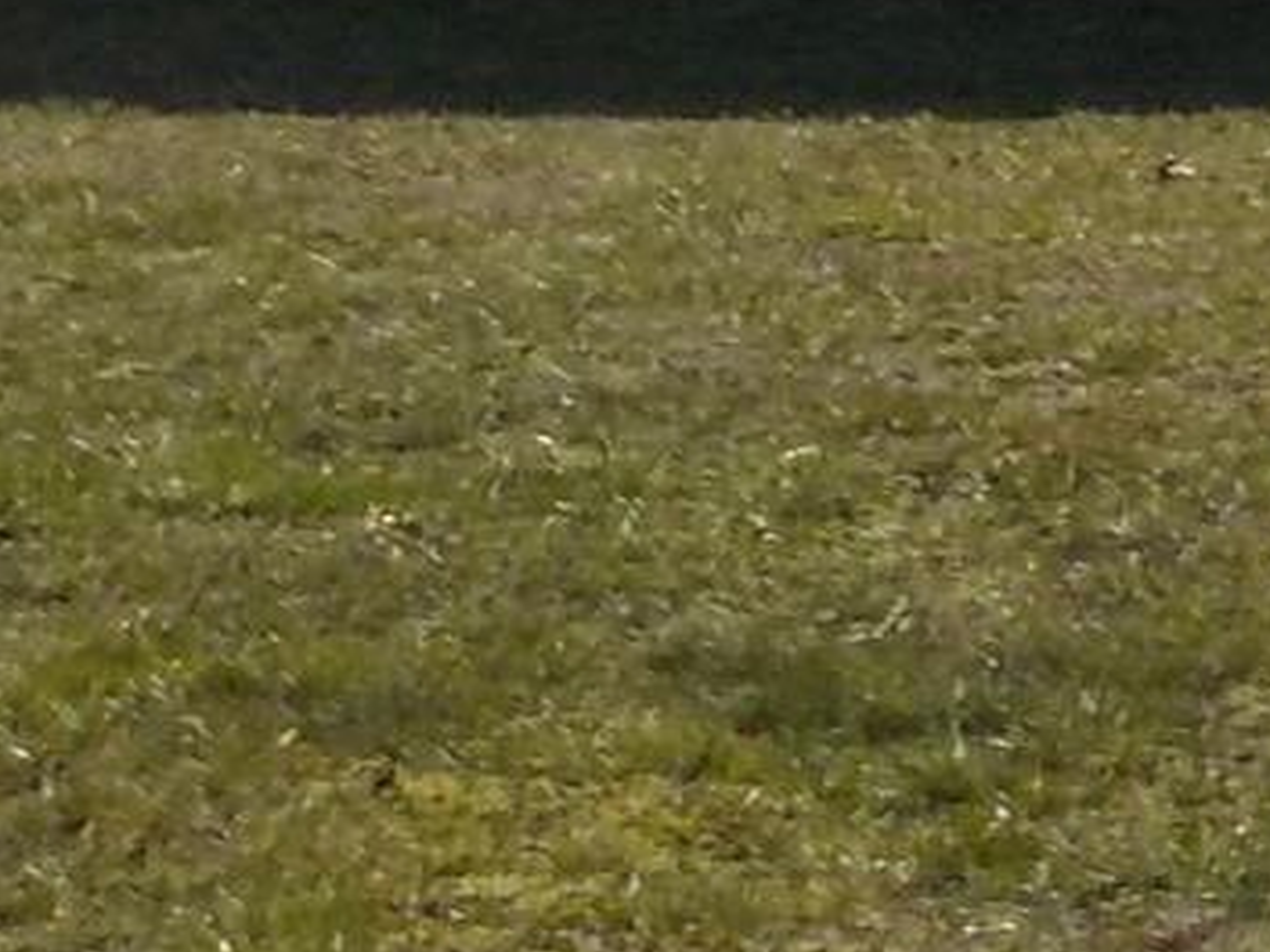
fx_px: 8108
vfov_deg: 6.3
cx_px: 2414
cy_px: -1666
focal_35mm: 221
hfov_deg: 8.5
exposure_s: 1/1250
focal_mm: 5.2
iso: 125
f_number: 3.7
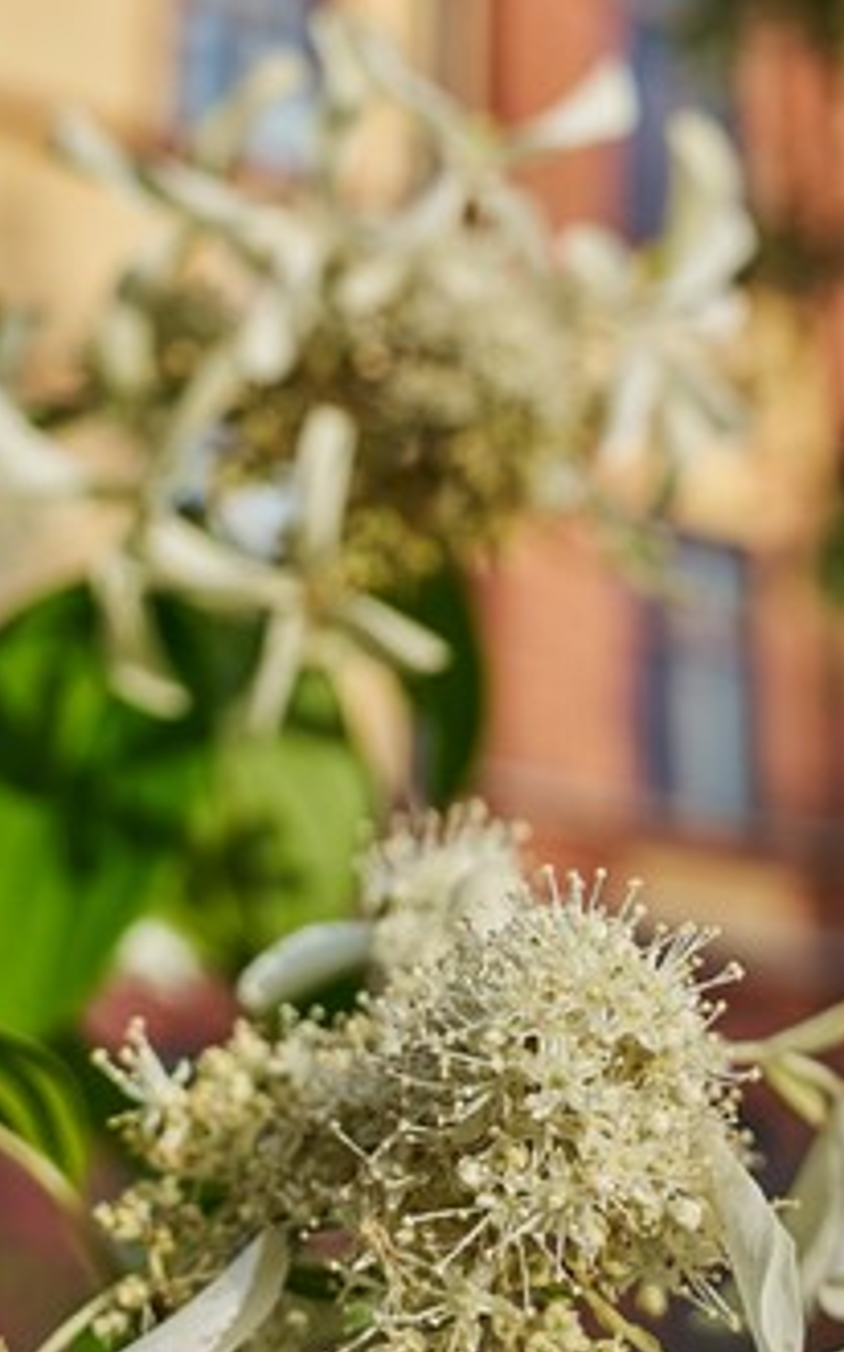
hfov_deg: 14.8
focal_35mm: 87
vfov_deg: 23.5
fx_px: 3222
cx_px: 664
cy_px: 344
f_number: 3.5
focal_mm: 29.5
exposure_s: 1/800
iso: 100
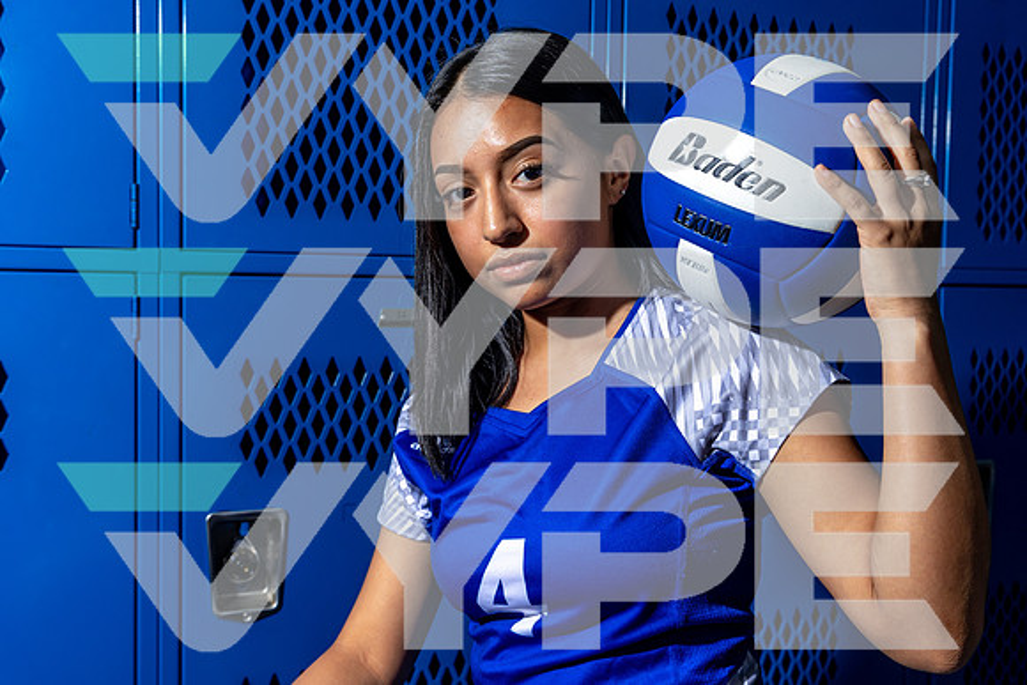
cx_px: 514
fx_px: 1227
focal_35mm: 43
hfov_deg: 45.4
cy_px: 342
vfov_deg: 31.2
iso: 100
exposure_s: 1/125
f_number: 8
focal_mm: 43
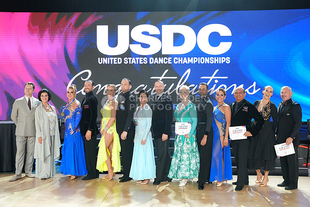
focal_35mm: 41
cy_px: 104
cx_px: 155
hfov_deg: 47.3
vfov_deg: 32.6
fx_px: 354
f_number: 4
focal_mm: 41.1
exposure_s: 1/400
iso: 3200
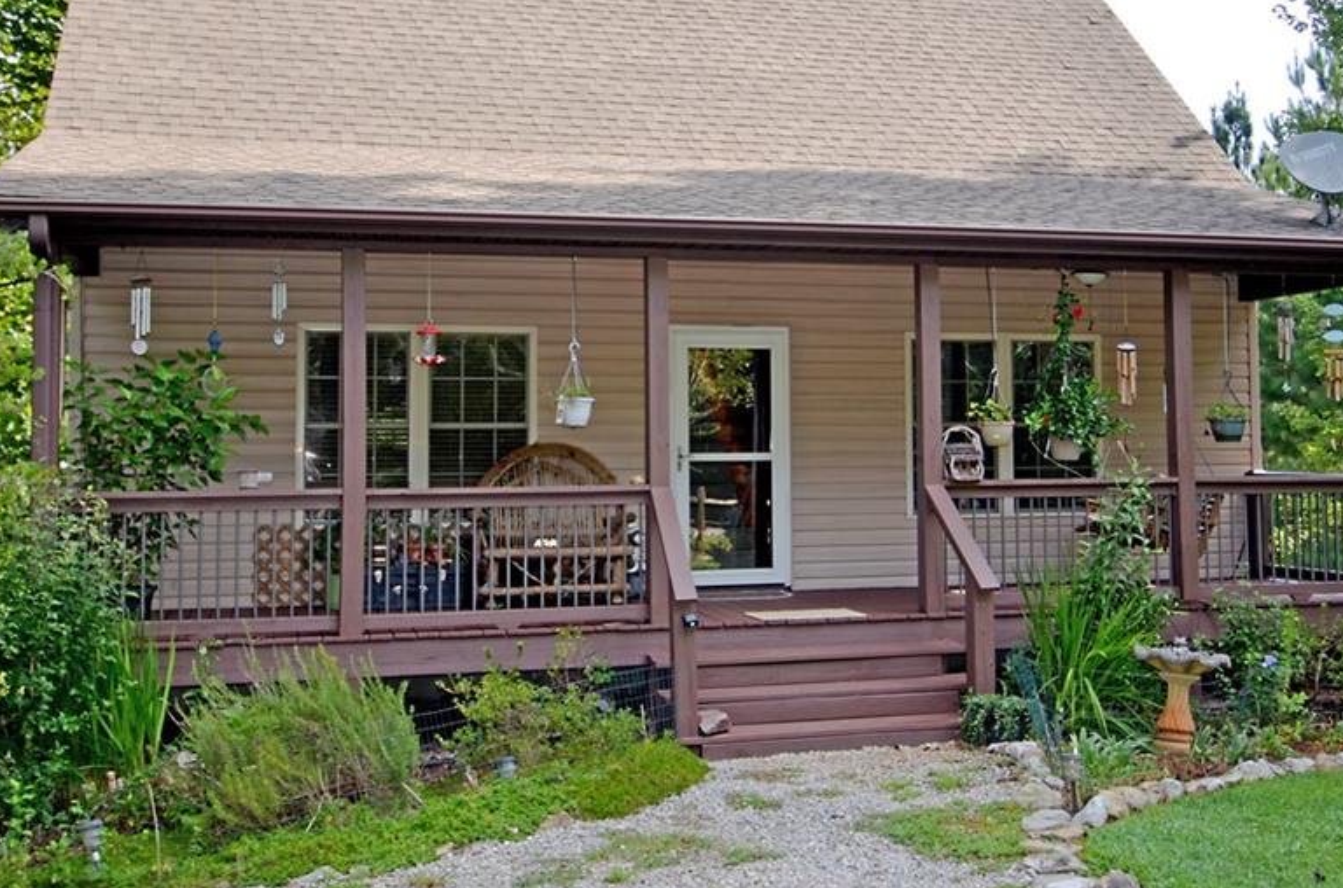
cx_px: 736
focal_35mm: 44
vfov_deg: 30.2
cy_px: 335
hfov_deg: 44.5
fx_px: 1637
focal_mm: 22
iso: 100
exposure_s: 1/250
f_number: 4
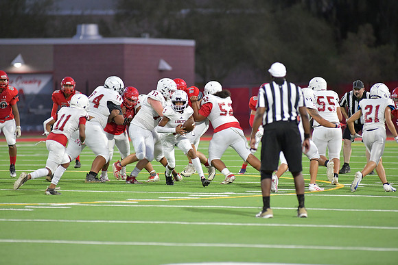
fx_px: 3317
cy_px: 132
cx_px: 199
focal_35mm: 300
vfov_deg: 4.6
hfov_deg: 6.9
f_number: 3.5
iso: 7200
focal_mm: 300
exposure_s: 1/1250
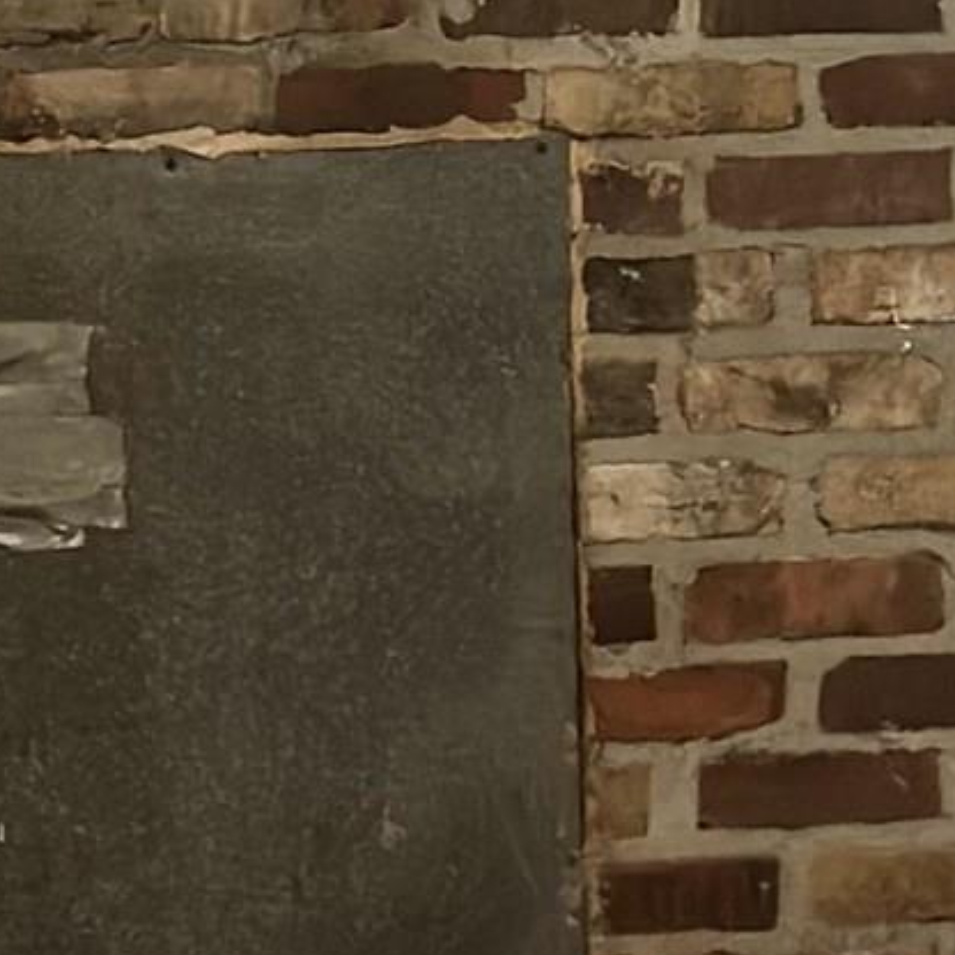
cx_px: -271
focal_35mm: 235
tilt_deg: +2.0
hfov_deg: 7.4
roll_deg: -0.3
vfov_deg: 7.2
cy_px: -886
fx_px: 7335
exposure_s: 1/40
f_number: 1.78
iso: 500
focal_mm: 6.86
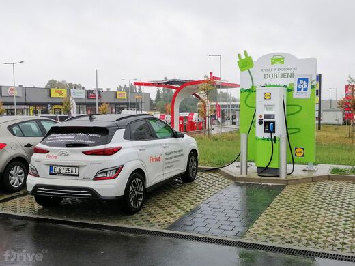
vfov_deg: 34.3
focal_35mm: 42
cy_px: 133
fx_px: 431
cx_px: 178
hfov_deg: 44.8
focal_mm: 5.3
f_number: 1.8
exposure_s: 1/378
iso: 50
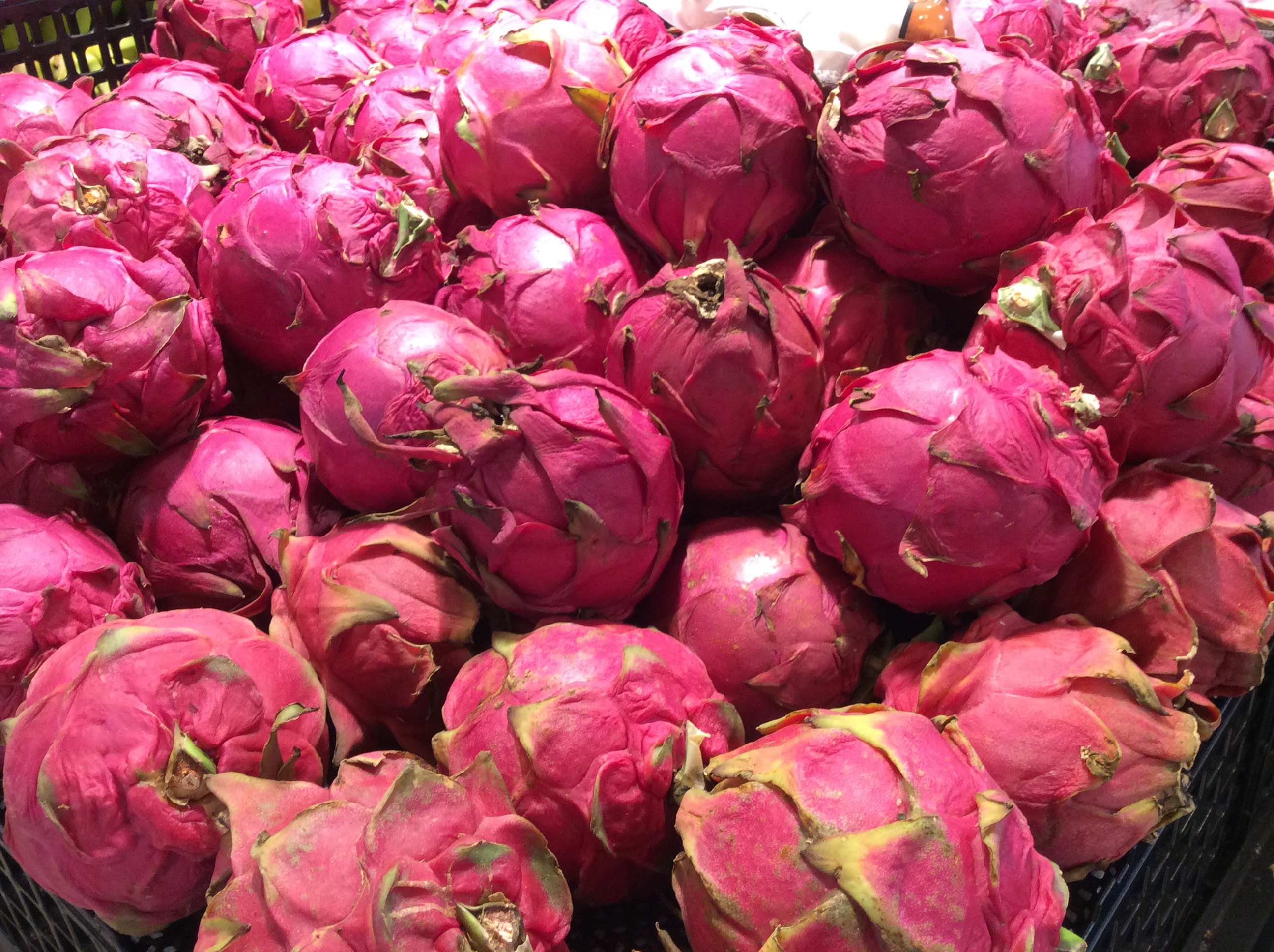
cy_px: 476
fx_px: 1176
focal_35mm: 32
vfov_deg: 44.1
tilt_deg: -34.2
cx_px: 637
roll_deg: +2.8
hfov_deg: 56.9
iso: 64
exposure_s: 1/24
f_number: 2.4
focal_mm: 3.3
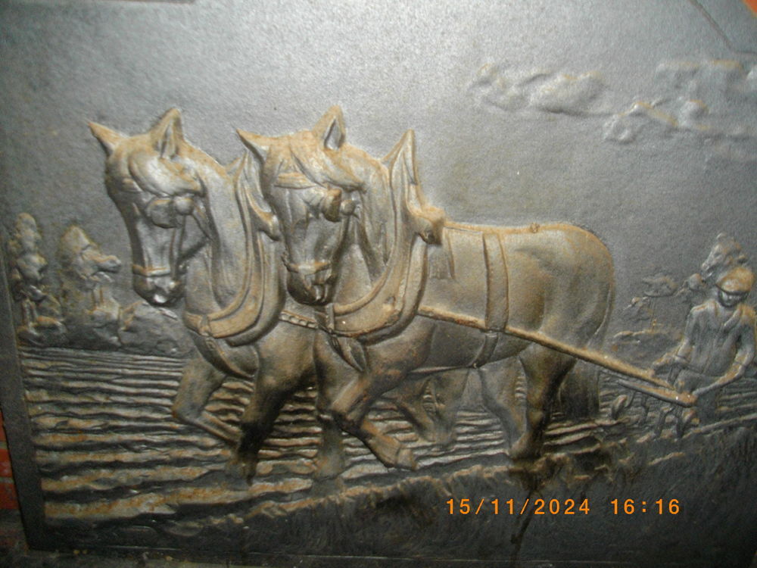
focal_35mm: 32
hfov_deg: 56.8
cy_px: 284
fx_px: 700
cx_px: 378
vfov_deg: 44.2
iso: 200
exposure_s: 1/50
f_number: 2.9
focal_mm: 5.7
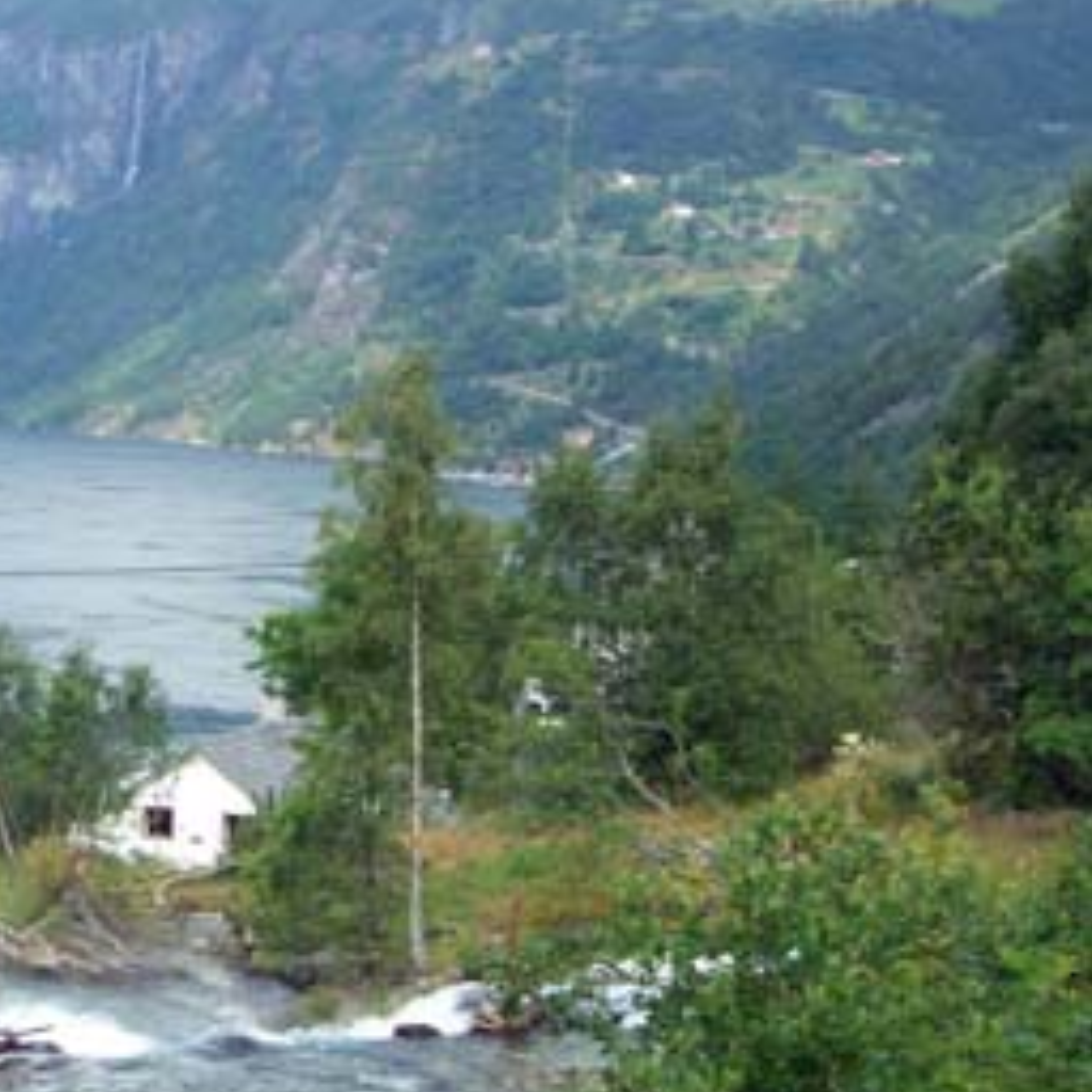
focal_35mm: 93
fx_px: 3319
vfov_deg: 18.7
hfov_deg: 18.1
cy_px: 638
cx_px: -77
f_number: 5
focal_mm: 8.2
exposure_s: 1/160
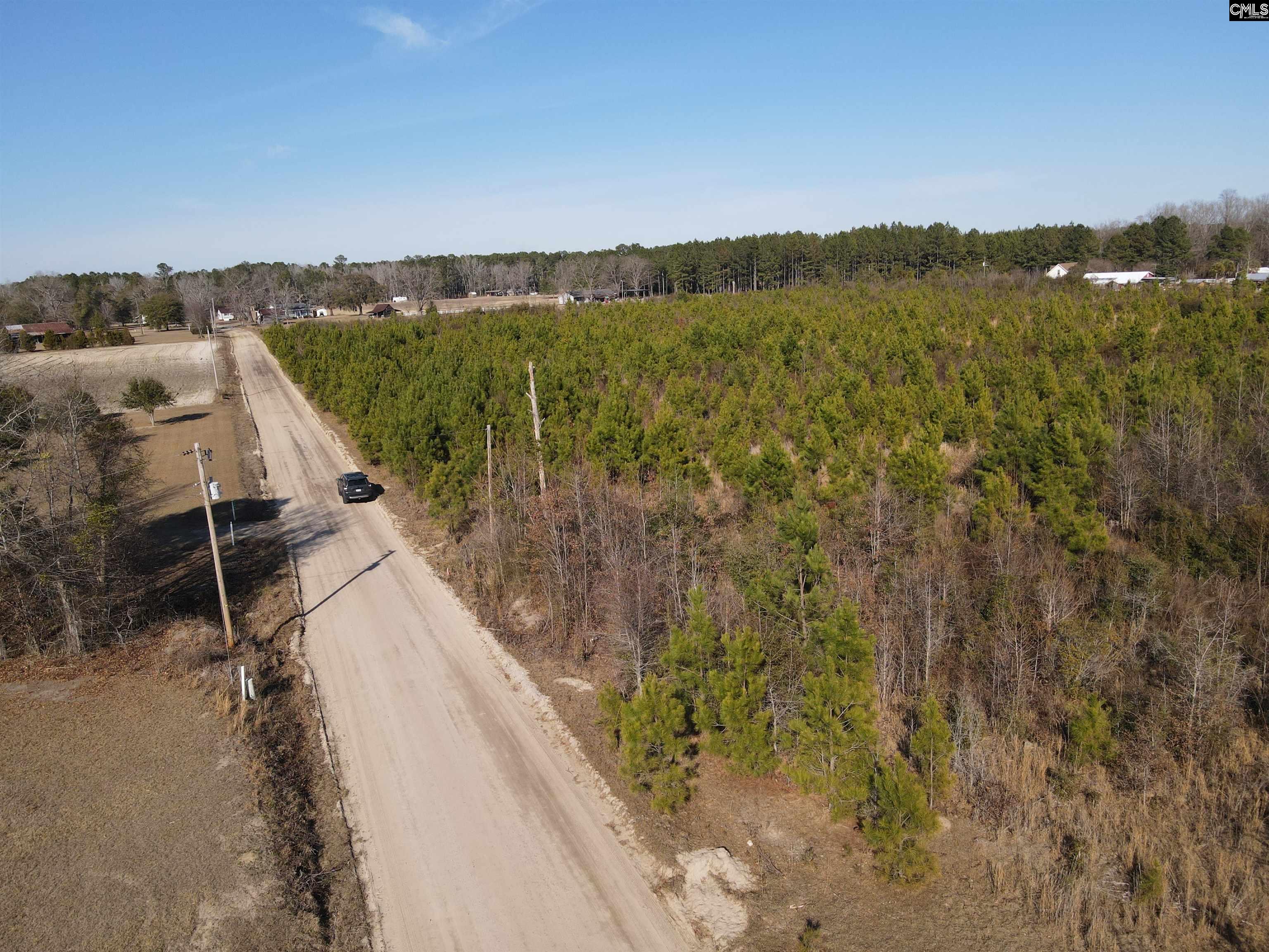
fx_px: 880
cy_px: 476
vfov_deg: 56.8
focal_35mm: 24
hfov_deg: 71.6
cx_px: 634
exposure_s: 1/725
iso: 100
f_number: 2.8
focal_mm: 4.5
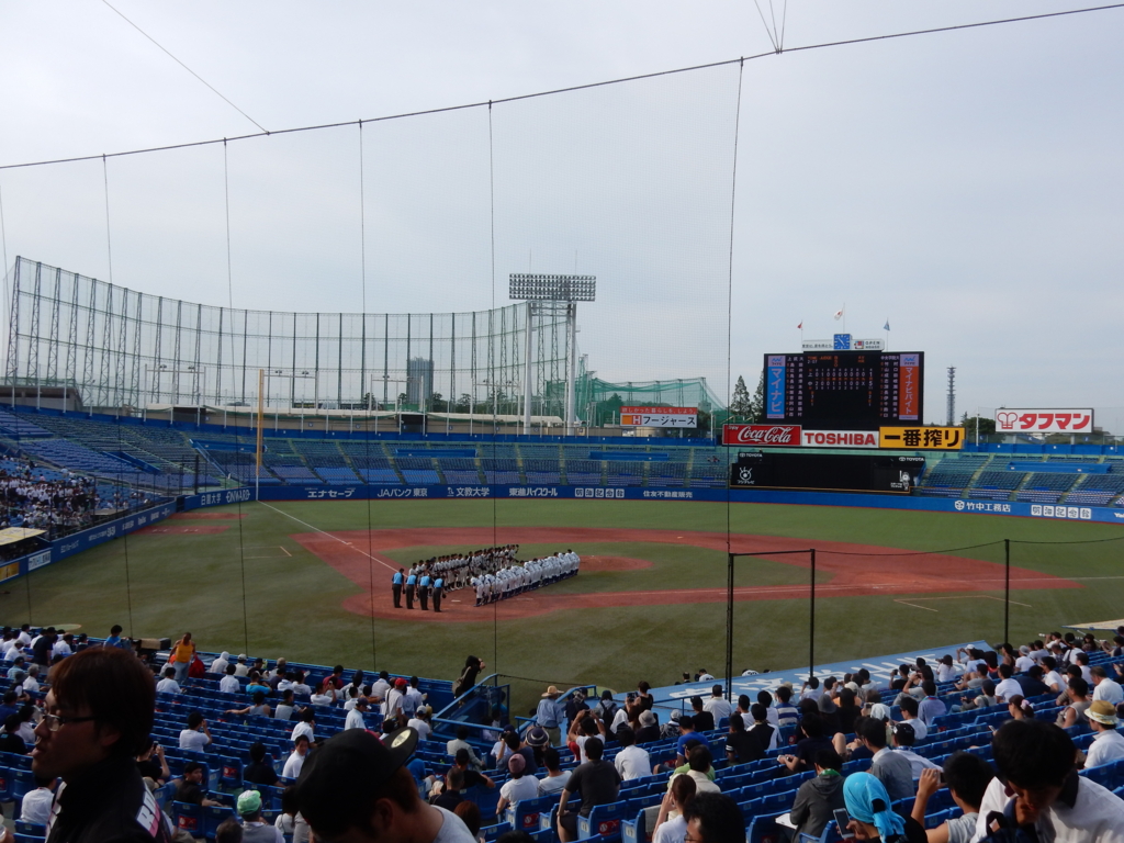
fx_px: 974
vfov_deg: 46.8
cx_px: 562
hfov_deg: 60.0
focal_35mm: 30
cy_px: 422
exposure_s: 1/800
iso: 125
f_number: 4
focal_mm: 5.4
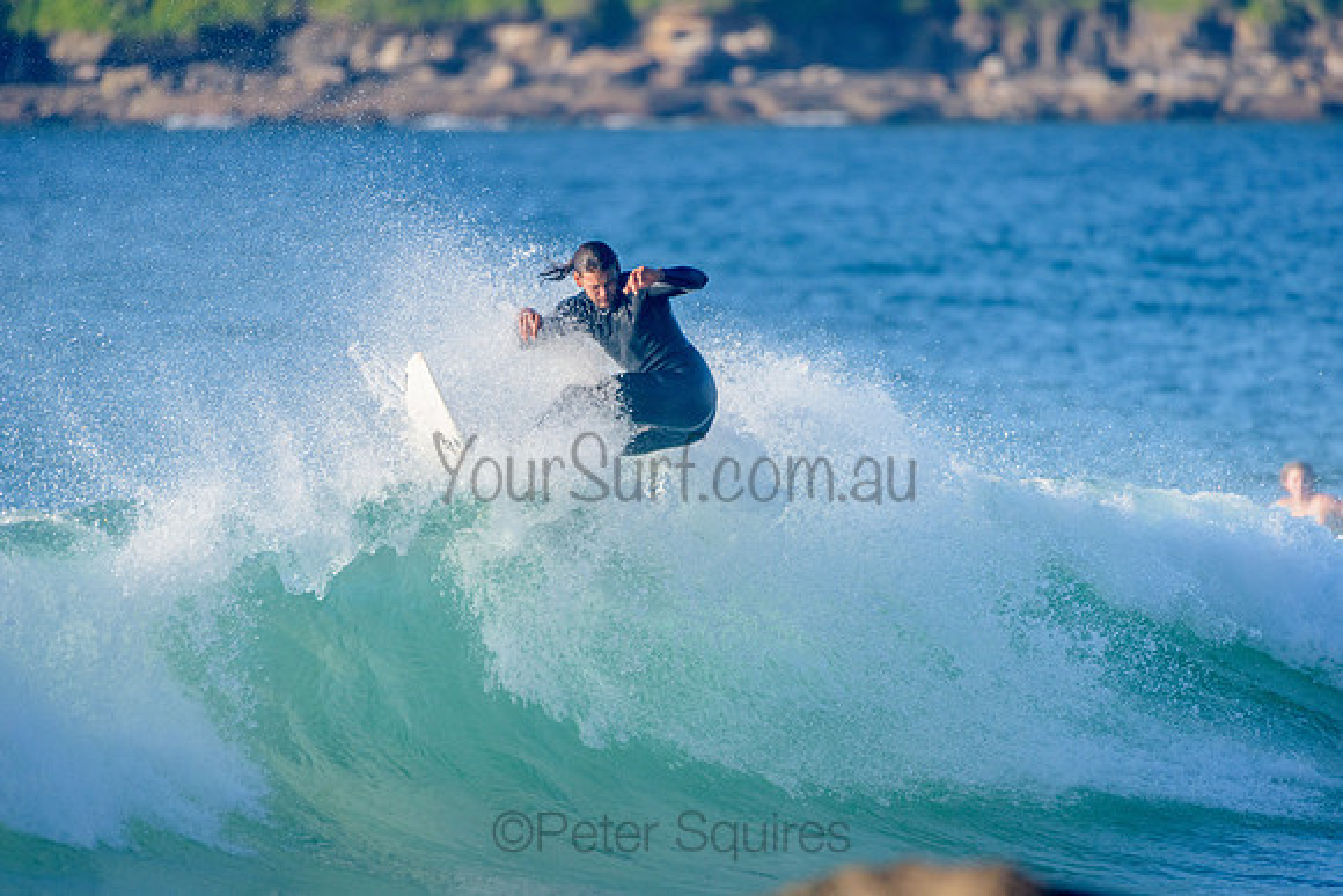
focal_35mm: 500
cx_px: 672
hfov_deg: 4.1
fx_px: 18667
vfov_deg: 2.7
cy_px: 448
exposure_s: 1/2000
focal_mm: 500
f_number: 5.6
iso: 400
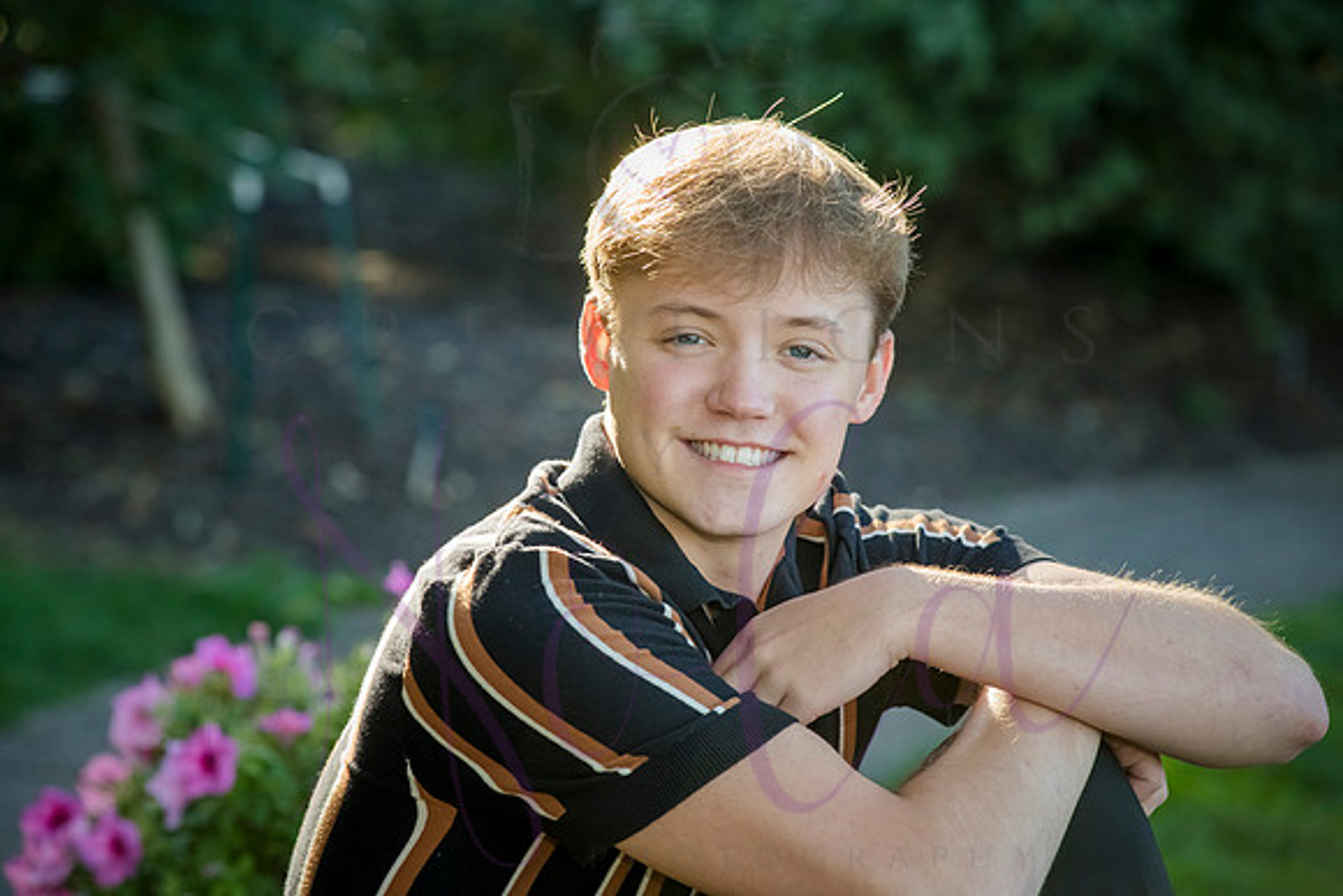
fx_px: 5410
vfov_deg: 9.5
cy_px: 448
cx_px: 672
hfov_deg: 14.2
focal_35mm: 145
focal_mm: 145
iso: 800
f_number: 7.1
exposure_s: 1/400
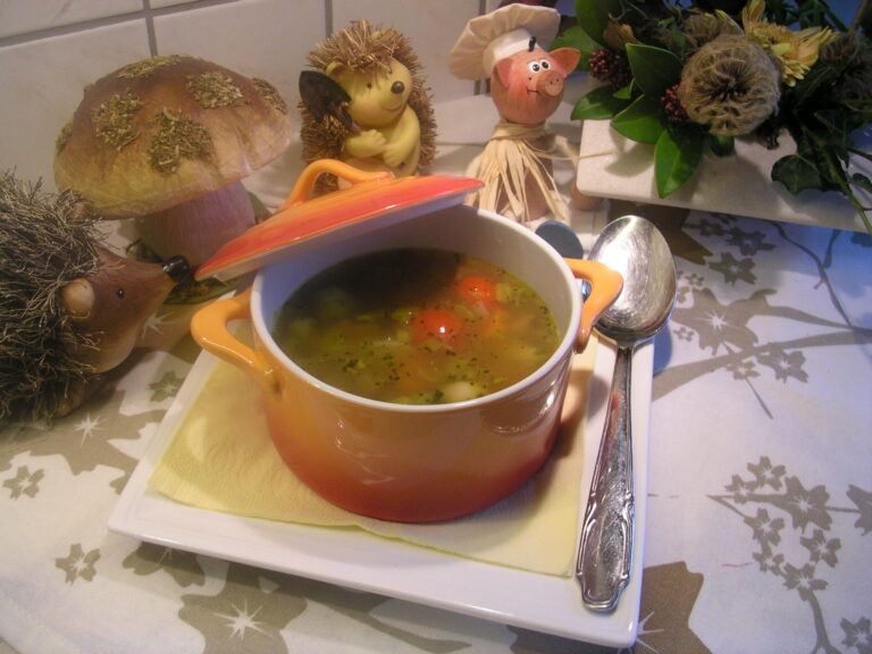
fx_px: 932
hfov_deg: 50.1
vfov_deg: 38.7
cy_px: 327
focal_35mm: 37
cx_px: 436
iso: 100
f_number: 2.7
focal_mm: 5.6
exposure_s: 1/37.3
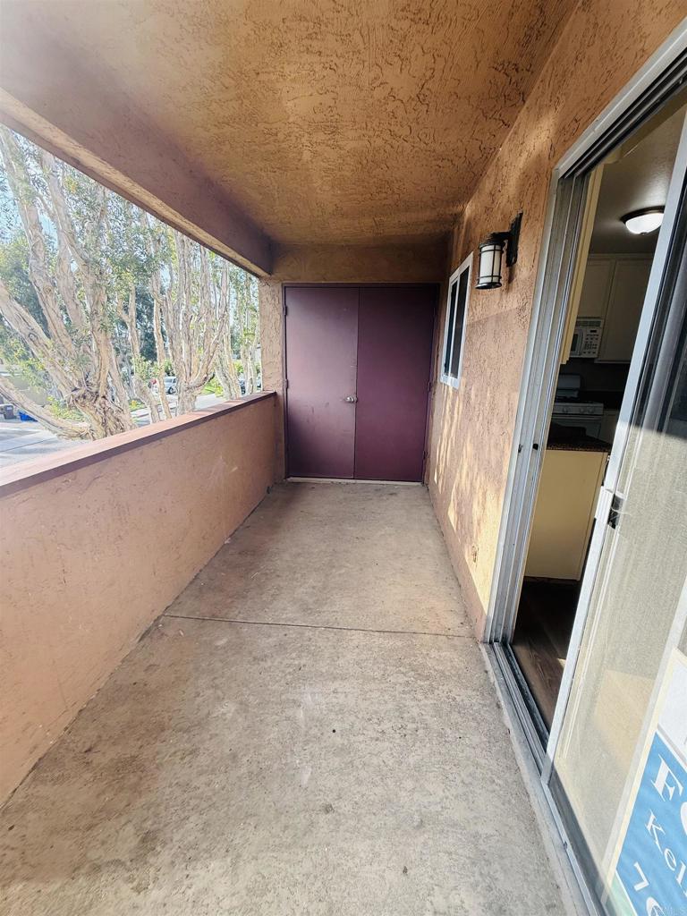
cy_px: 458
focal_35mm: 14
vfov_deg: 102.1
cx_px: 344
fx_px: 370
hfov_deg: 85.7
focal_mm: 2.22
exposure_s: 1/237
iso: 64
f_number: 2.2
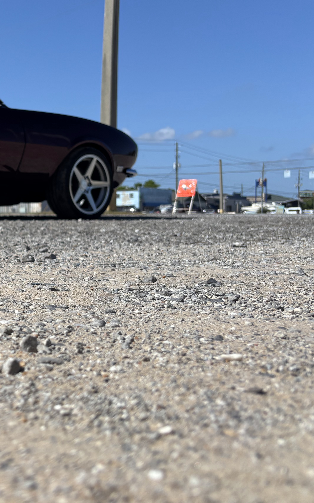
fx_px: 630
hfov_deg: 24.6
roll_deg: +0.4
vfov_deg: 43.4
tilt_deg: -1.4
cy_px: 227
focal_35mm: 46
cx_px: -87
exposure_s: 1/4425
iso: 50
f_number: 1.6
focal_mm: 5.96
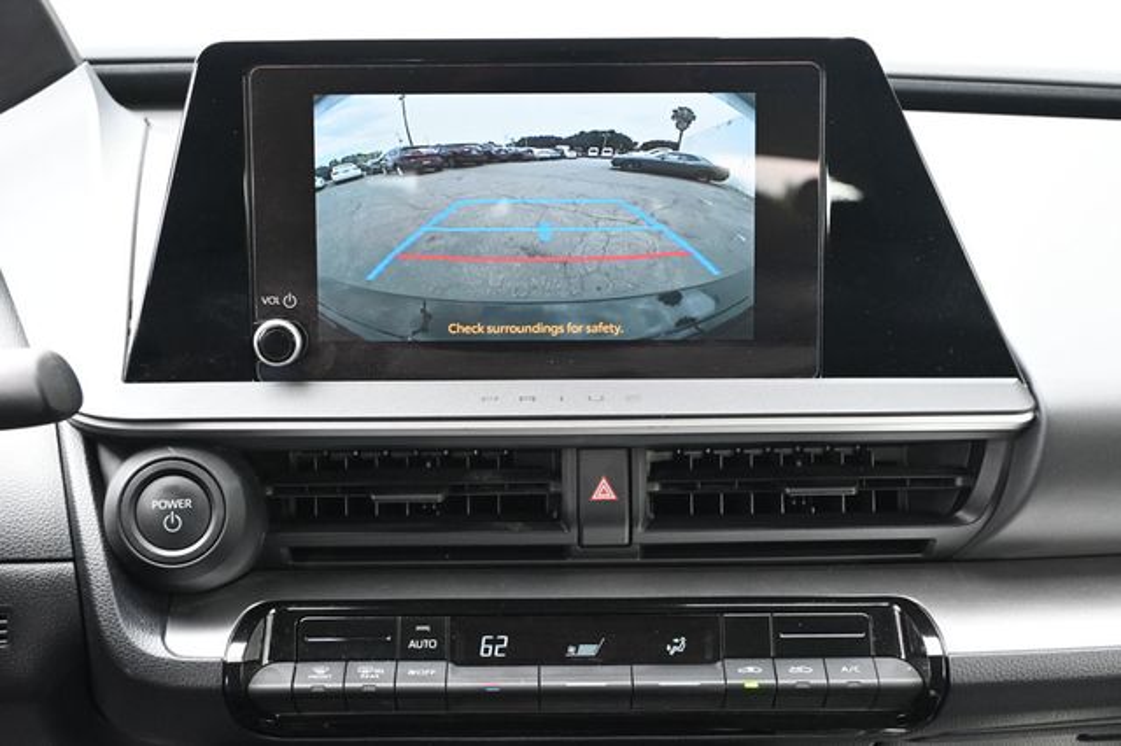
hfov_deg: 31.9
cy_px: 373
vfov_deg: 21.5
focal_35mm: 63
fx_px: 1961
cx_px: 560
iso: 2200
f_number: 5.6
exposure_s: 1/125
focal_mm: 42
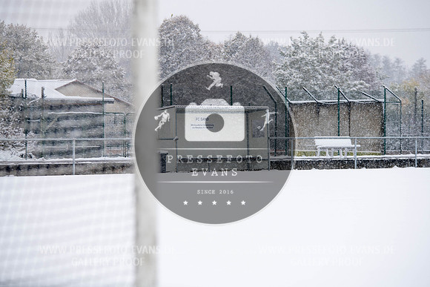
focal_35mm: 163
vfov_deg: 8.4
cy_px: 141
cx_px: 227
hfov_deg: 12.6
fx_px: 1950
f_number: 4
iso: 160
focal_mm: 150
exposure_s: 1/500
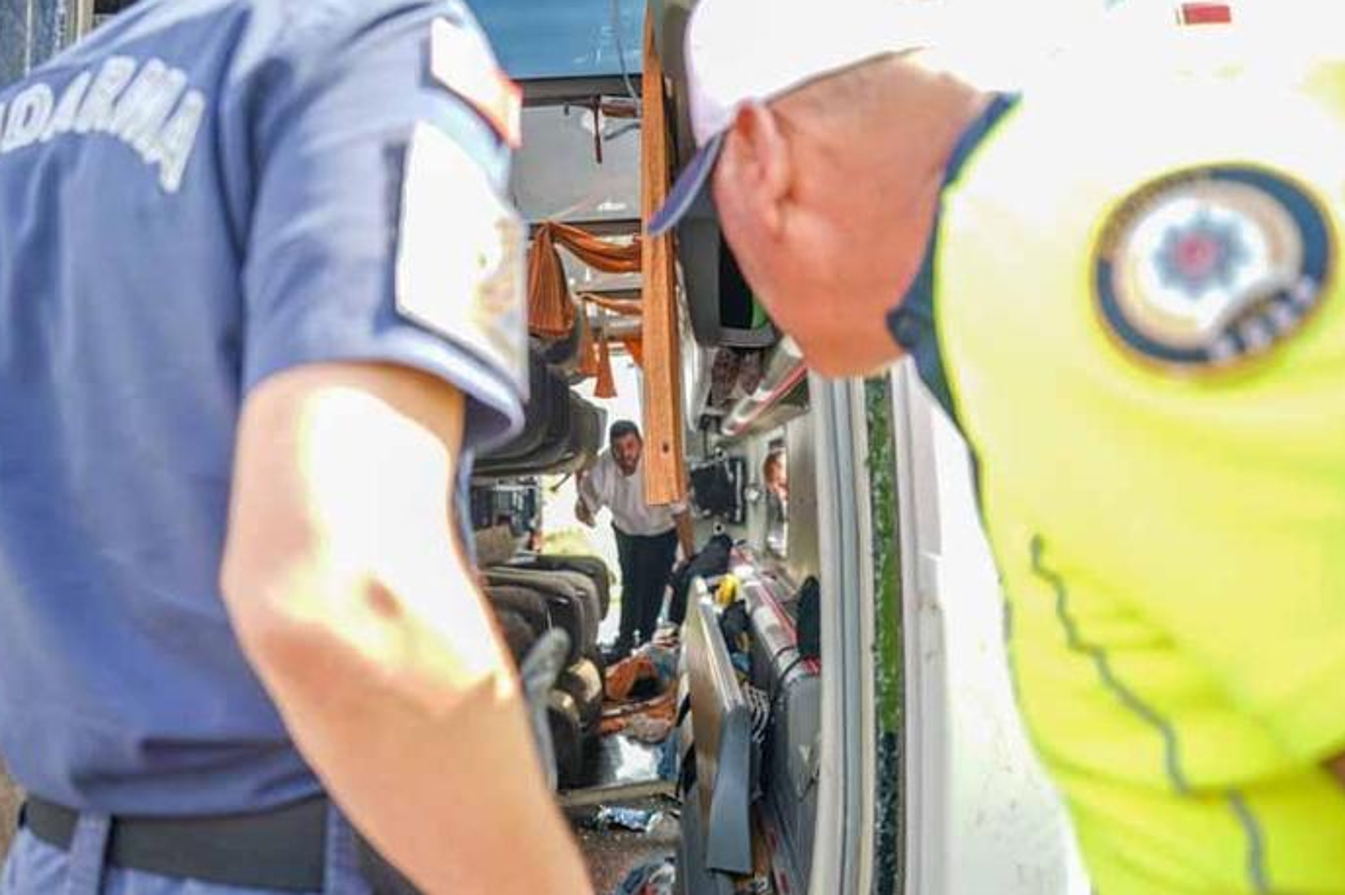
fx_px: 1046
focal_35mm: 28
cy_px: 493
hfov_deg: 65.3
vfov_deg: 46.3
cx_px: 604
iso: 50
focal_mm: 25
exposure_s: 1/100
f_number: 2.8
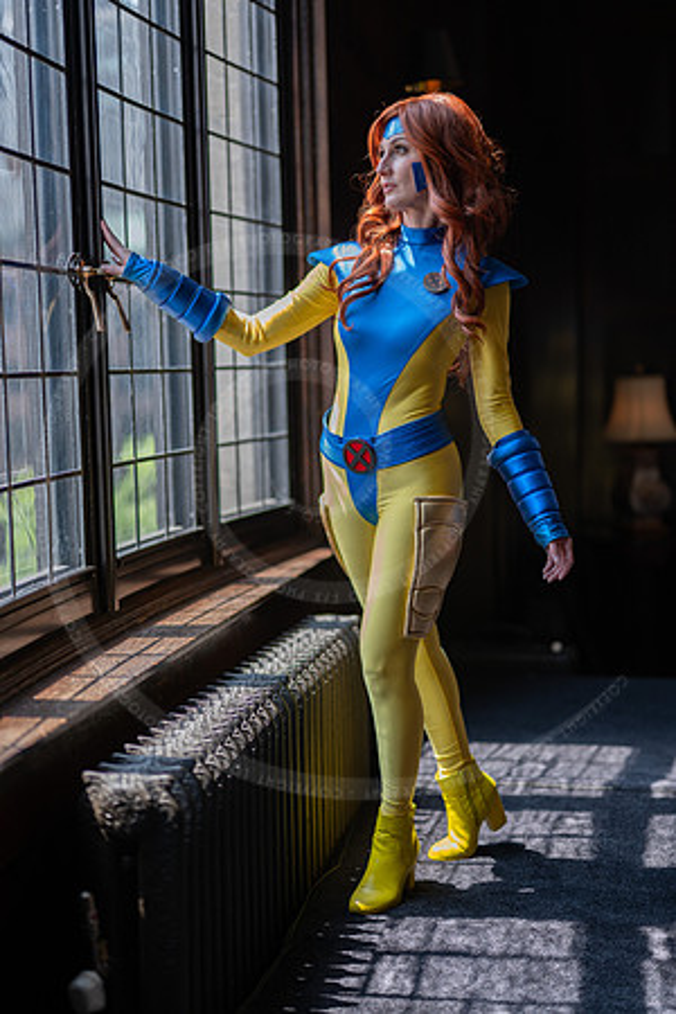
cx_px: 338
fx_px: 1408
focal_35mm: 50
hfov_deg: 27.0
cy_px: 507
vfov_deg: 39.6
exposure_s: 1/640
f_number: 1.2
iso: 125
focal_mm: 50
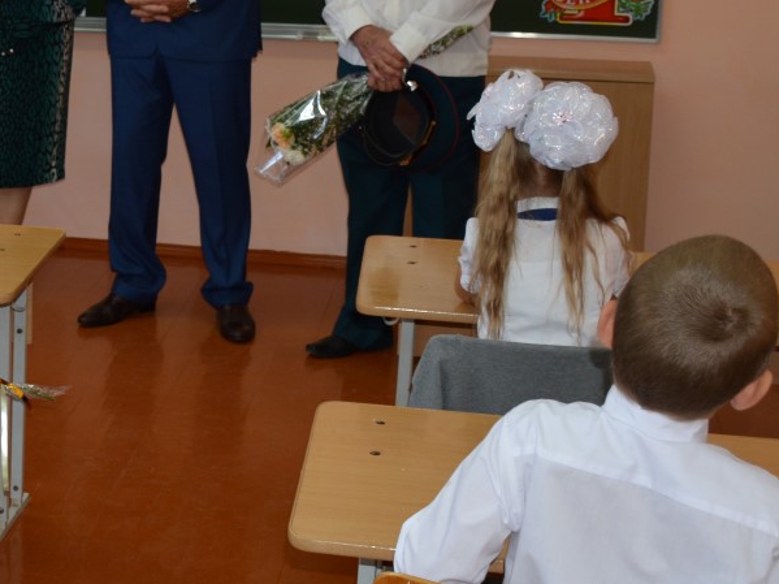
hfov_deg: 23.6
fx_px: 1755
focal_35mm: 78
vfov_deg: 18.7
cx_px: -56
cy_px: 108
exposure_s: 1/125
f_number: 3.5
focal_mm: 20
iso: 250
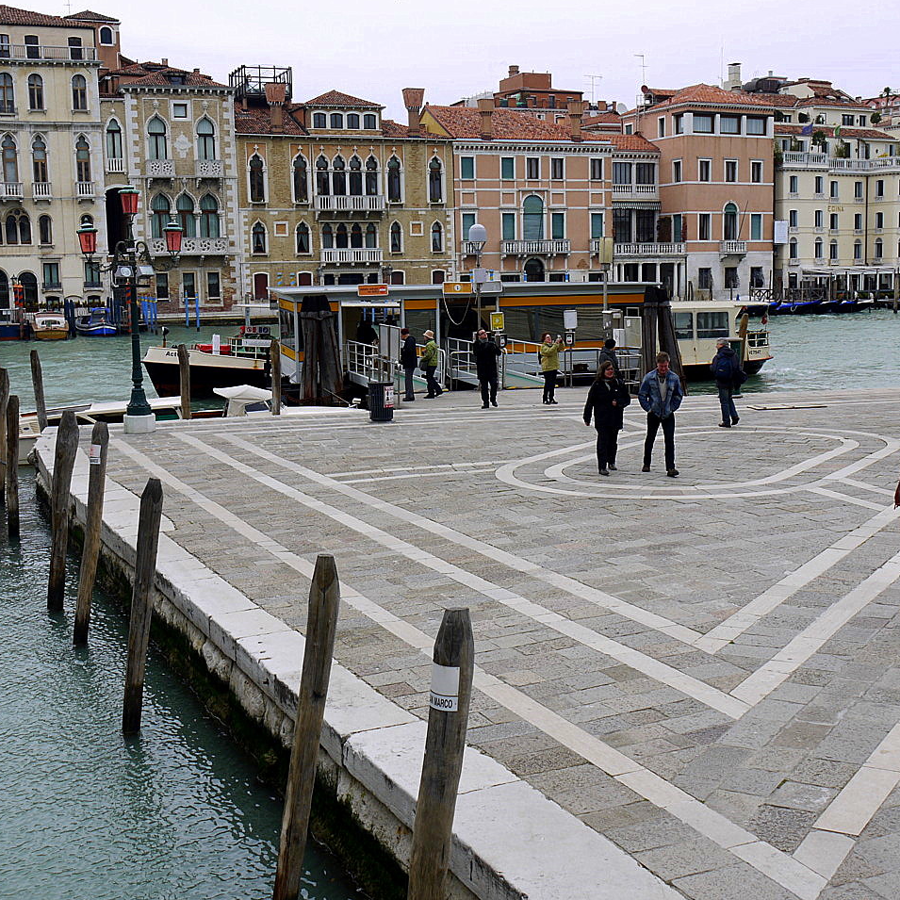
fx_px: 1324
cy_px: 449
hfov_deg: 37.5
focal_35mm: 45
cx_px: 484
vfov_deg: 37.6
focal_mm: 19
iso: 100
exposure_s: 1/125
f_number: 6.3
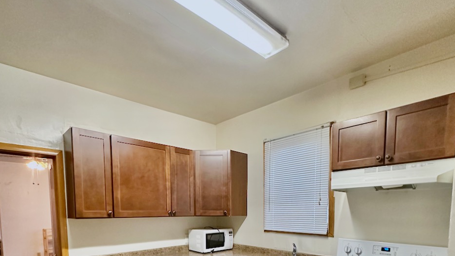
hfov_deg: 83.8
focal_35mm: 21
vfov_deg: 47.9
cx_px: 226
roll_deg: +0.3
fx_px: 253
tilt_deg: -4.1
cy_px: 232
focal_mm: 2.22
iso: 500
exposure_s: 1/60
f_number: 2.2
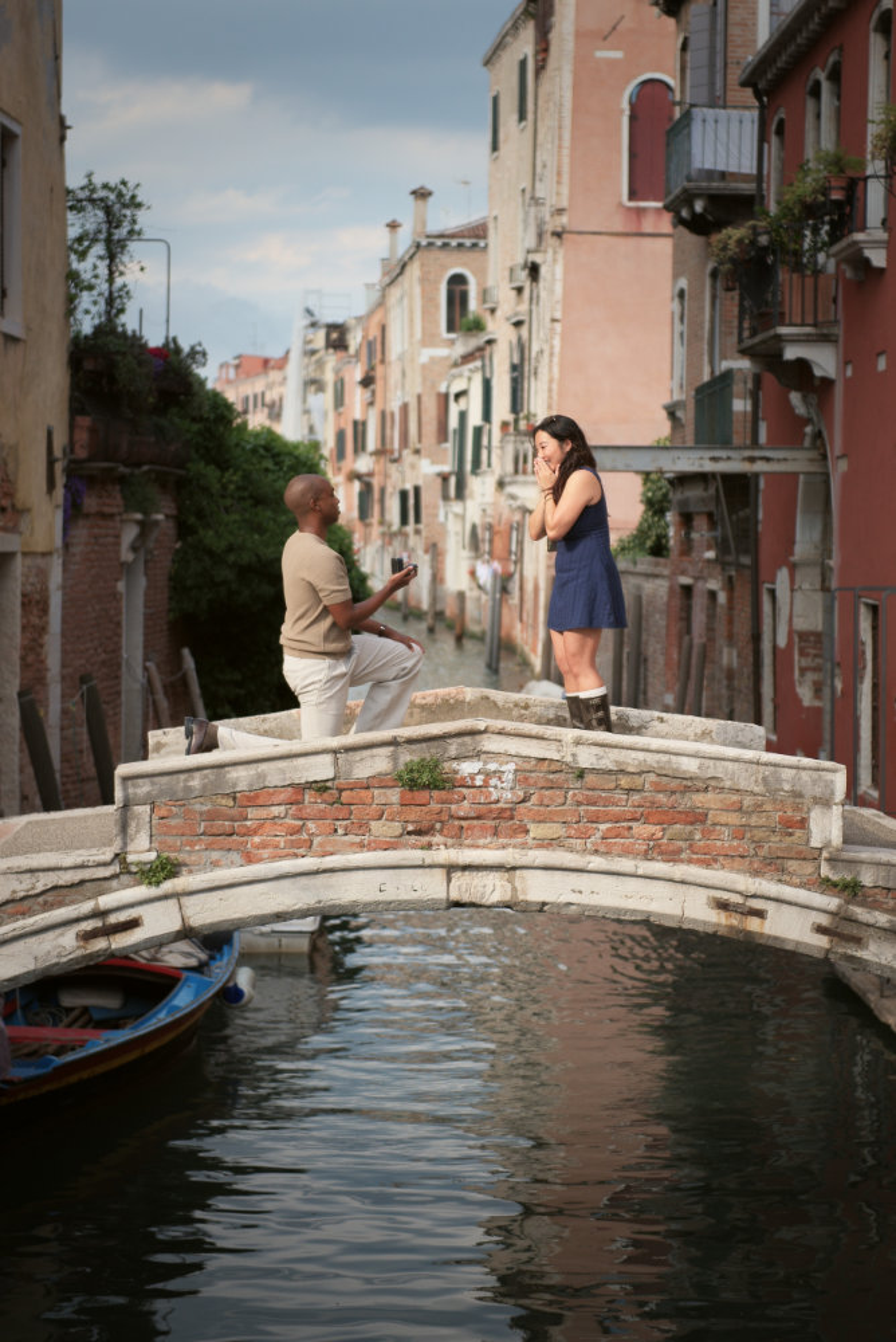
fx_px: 2610
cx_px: 448
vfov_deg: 28.8
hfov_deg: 19.5
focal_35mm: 70
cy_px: 671
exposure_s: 1/2000
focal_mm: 70
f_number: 2.8
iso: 280
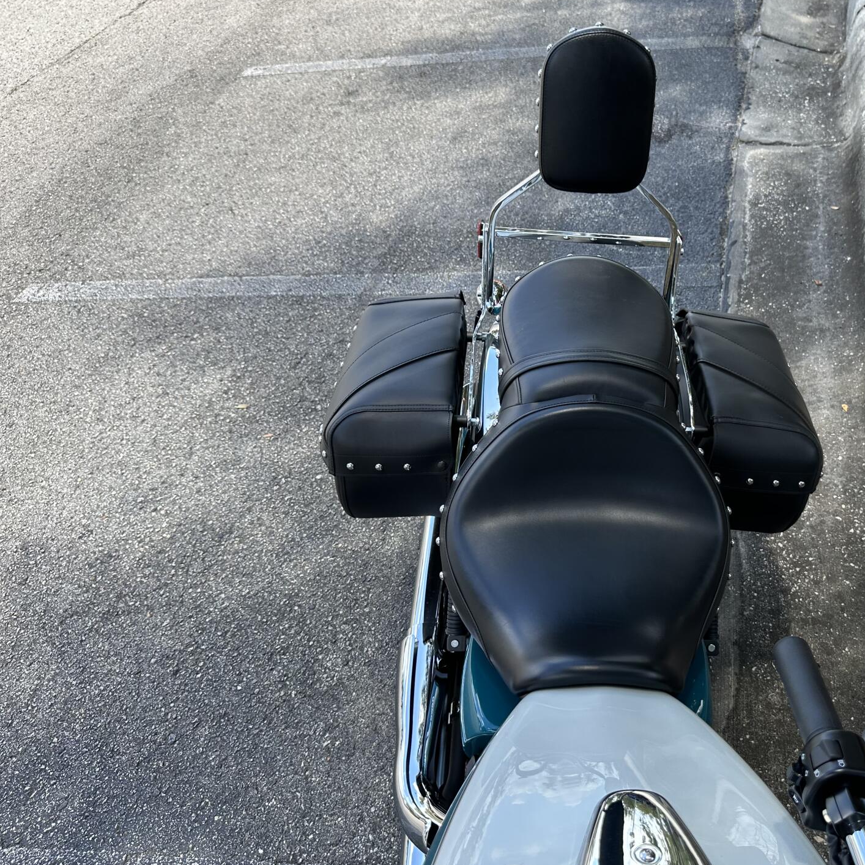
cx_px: 582
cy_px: 423
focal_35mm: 30
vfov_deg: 54.0
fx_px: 848
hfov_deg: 52.9
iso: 80
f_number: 1.78
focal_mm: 6.86
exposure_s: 1/829
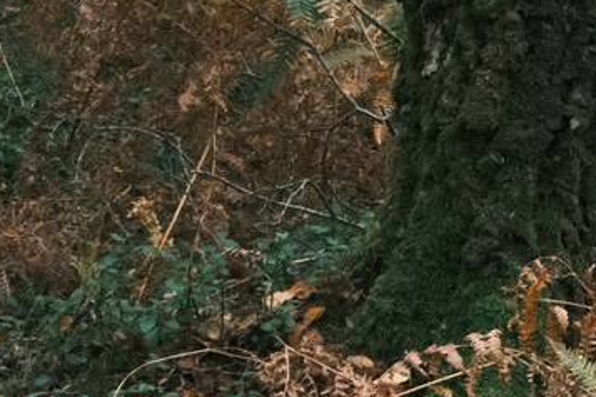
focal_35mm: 157
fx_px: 2599
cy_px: -318
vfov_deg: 8.4
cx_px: 1129
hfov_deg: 11.9
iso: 8000
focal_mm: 23.5
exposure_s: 1/100
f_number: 11
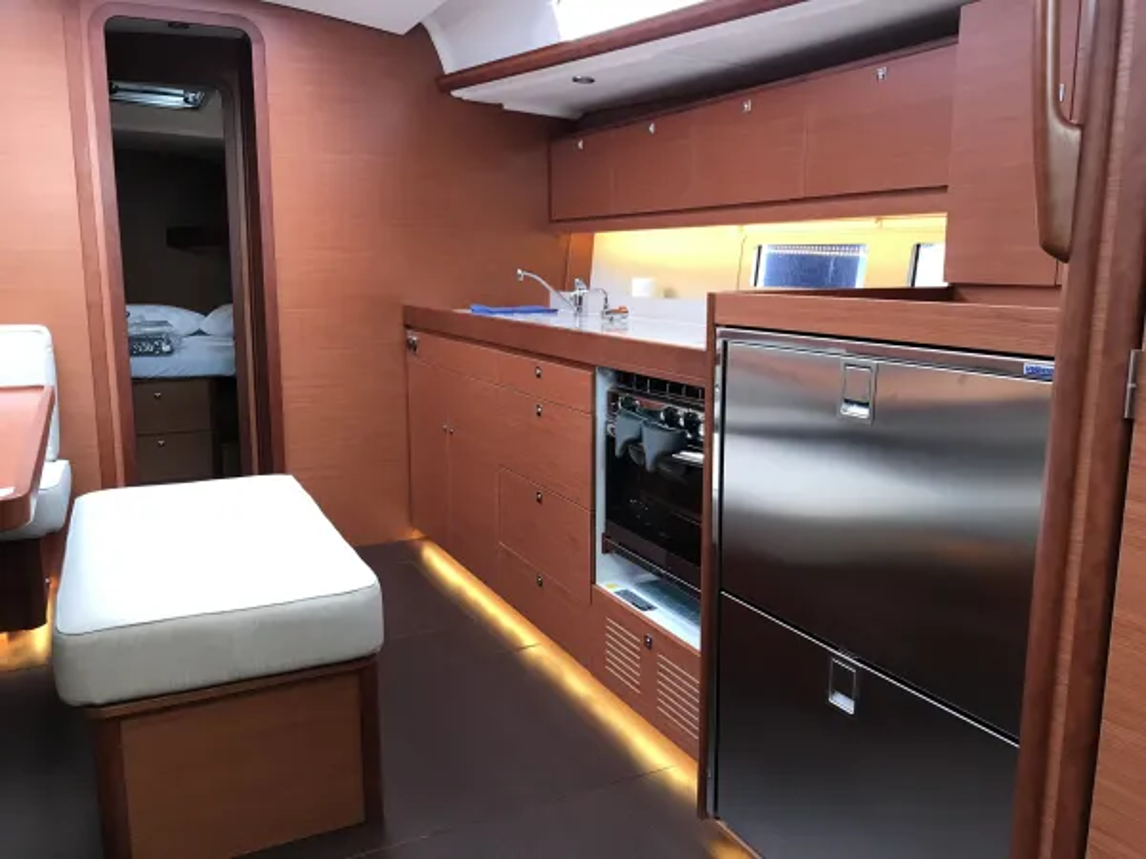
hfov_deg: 63.4
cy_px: 430
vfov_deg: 49.7
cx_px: 573
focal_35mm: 28
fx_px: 927
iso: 40
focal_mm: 3.99
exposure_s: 1/29
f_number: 1.8
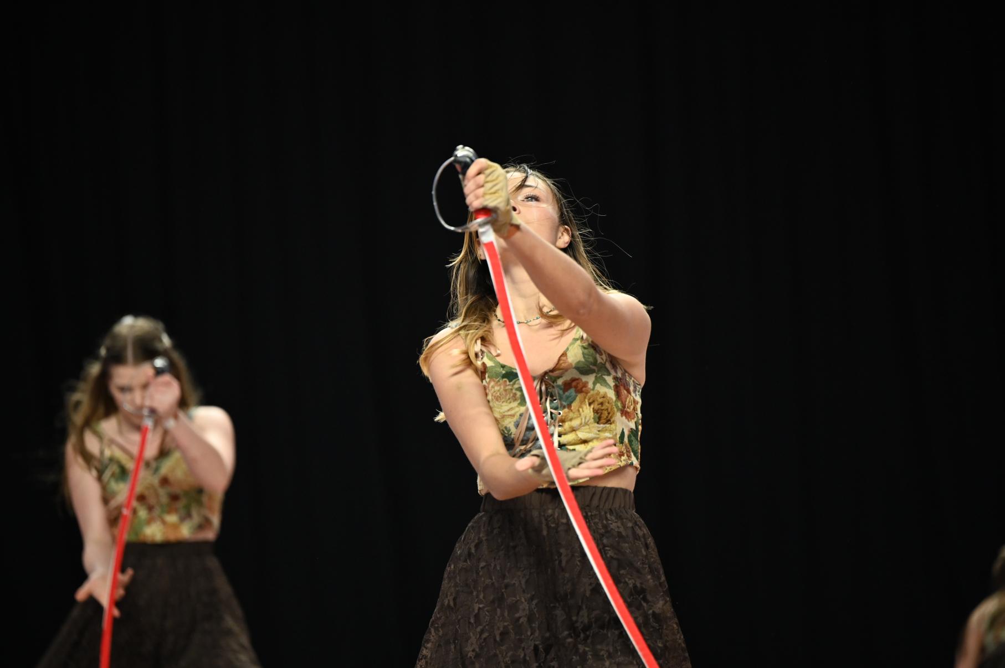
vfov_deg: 6.9
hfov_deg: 10.3
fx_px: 5580
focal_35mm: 200
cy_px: 334
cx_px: 502
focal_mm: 200
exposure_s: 1/1000
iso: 1600
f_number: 2.8
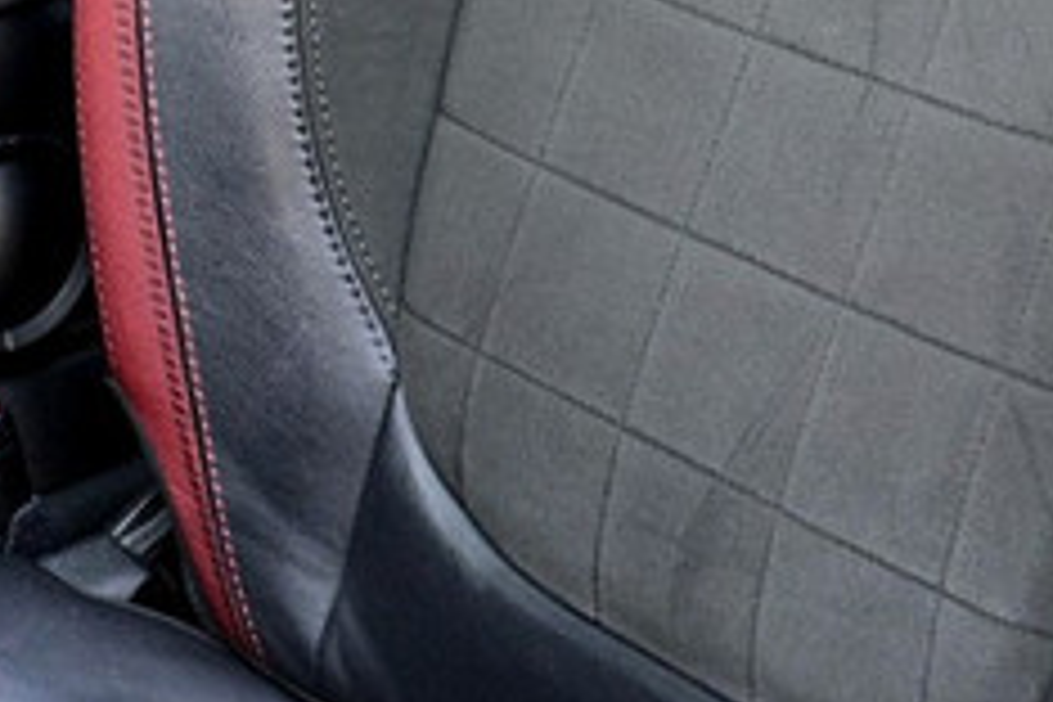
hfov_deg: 16.2
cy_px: -488
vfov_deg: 11.0
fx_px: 3451
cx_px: -418
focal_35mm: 118
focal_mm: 18
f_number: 5
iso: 800
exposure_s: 1/60
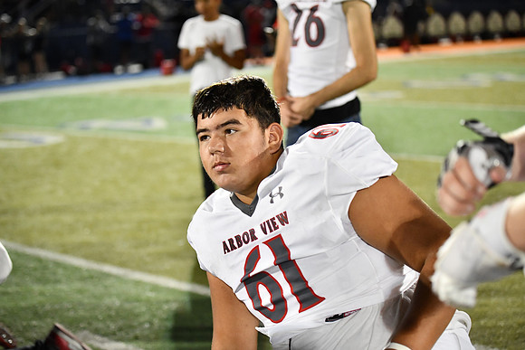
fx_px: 1021
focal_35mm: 70
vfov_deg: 19.5
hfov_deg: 28.8
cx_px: 262
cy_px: 175
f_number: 2.8
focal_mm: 70
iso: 5600
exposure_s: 1/1250
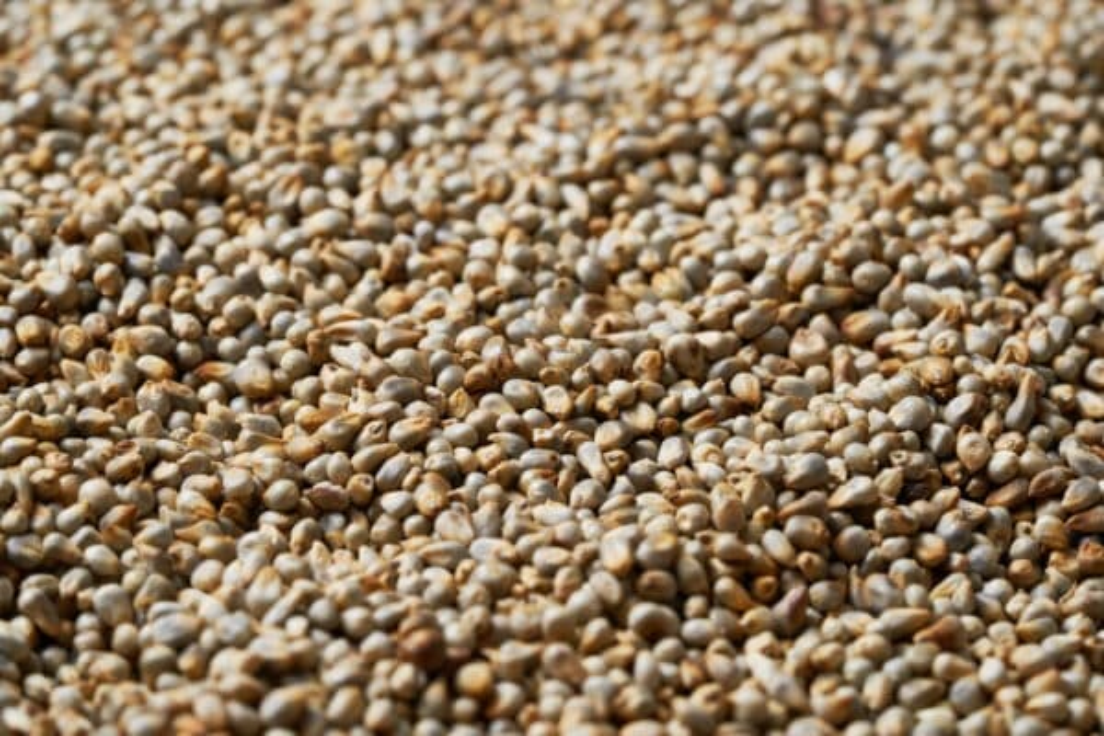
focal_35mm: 90
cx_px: 552
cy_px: 368
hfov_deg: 22.6
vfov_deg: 15.2
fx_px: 2760
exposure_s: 1/3.33
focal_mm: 90
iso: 100
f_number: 11
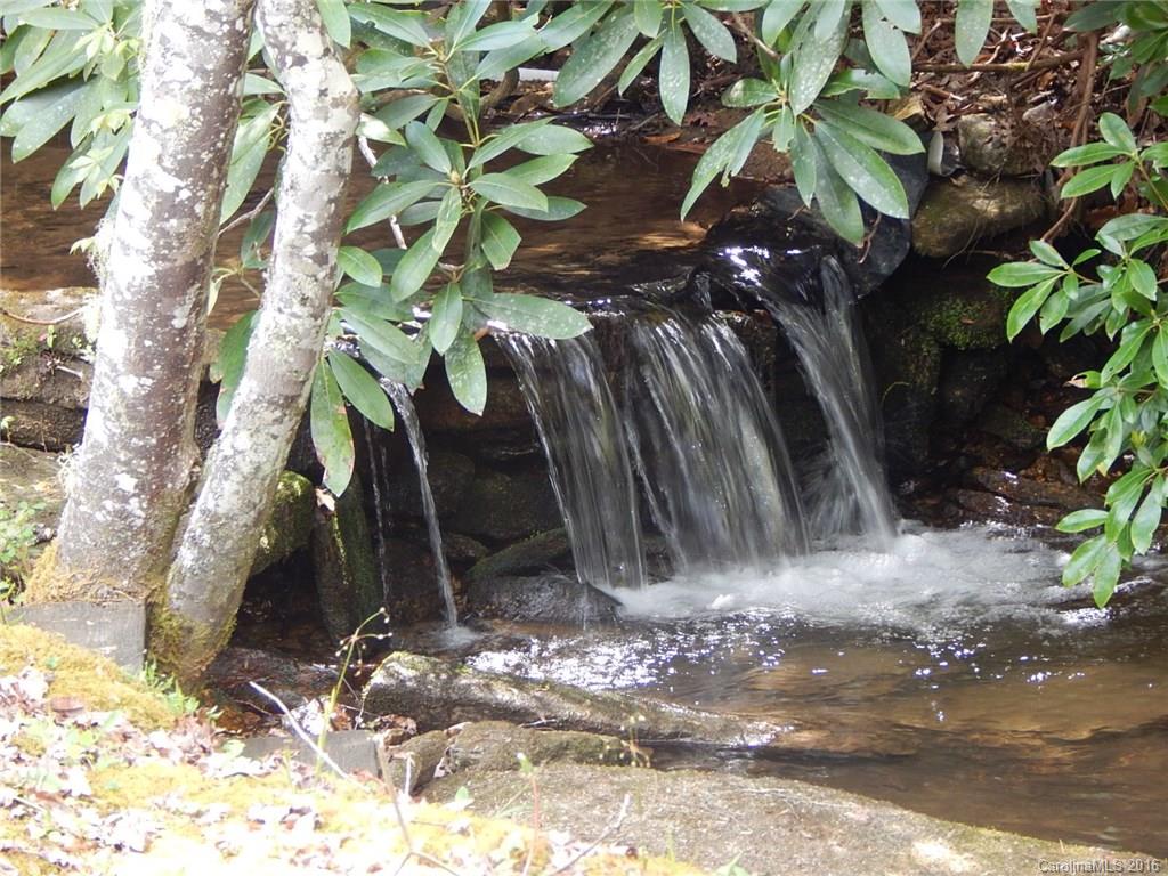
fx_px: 6985
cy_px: 438
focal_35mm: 207
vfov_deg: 7.2
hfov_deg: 9.6
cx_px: 584
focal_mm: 37.1
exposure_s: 1/30
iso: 200
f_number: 5.4
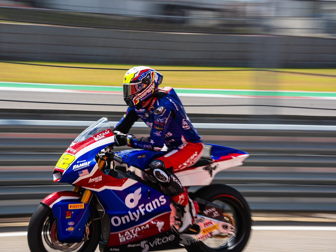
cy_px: 126
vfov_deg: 9.4
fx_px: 1534
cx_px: 168
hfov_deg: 12.5
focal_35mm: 158
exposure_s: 1/60
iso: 80
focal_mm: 200
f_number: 16
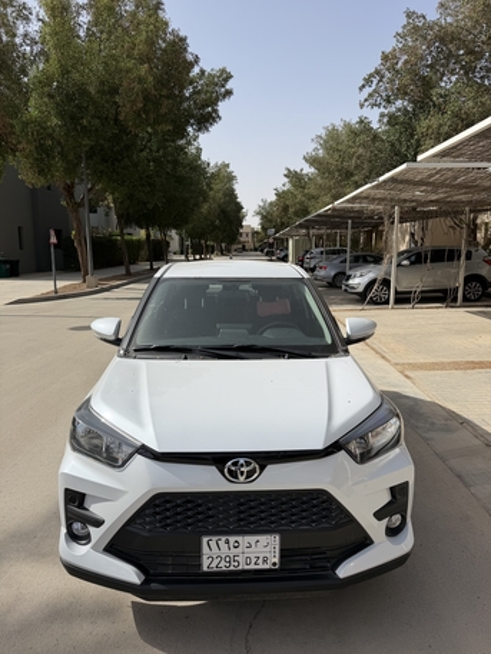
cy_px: 327
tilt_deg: -11.3
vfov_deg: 71.6
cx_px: 246
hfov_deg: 56.8
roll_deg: -0.3
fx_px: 454
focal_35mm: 24
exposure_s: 1/5714
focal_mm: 6.76
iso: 80
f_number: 1.78
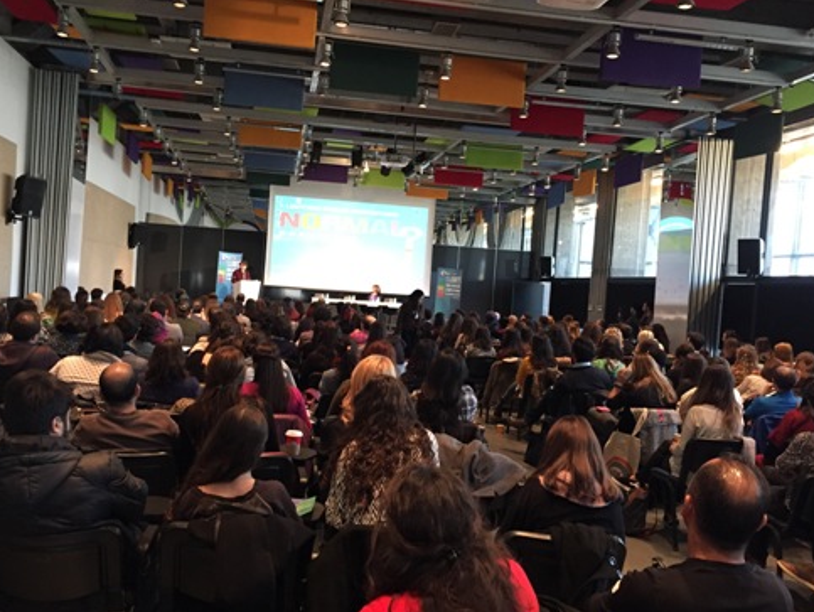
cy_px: 314
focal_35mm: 33
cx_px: 383
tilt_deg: -2.9
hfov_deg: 55.3
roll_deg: -4.6
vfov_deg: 43.0
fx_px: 777
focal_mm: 4.15
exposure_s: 1/20
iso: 250
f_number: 2.2
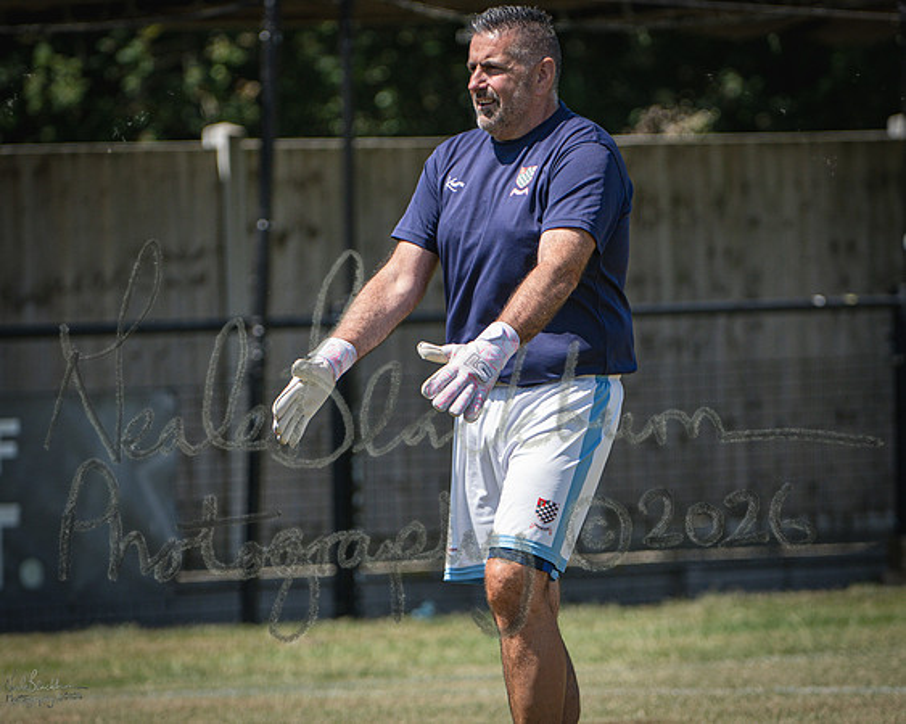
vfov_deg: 2.3
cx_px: 468
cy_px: 362
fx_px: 18120
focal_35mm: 676
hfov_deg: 2.9
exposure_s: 1/1600
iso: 400
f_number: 4
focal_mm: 400
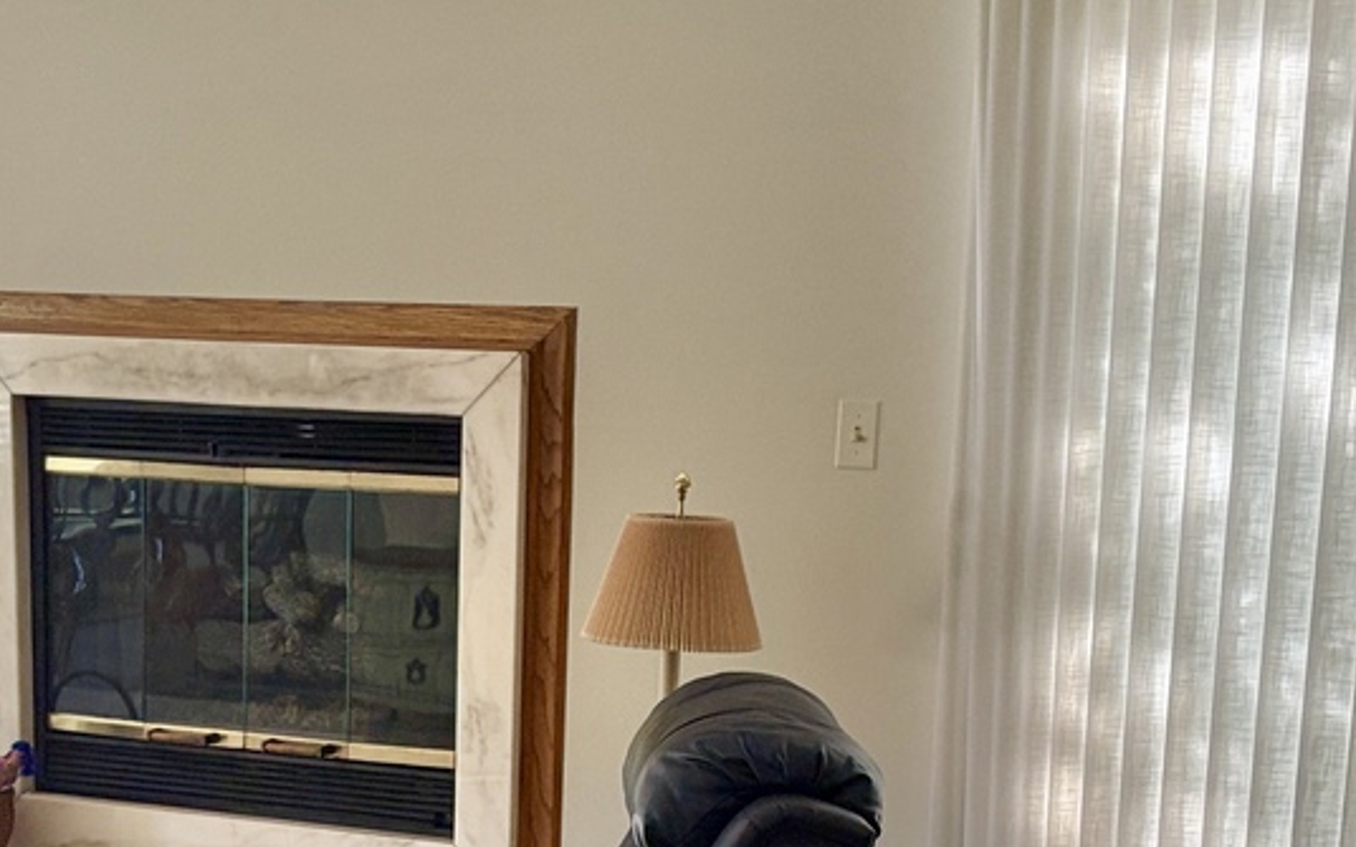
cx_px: 481
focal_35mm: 74
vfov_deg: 17.3
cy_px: 822
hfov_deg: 27.7
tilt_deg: -10.9
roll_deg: -1.0
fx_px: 2735
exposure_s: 1/60
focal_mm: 5.96
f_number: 1.6
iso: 160
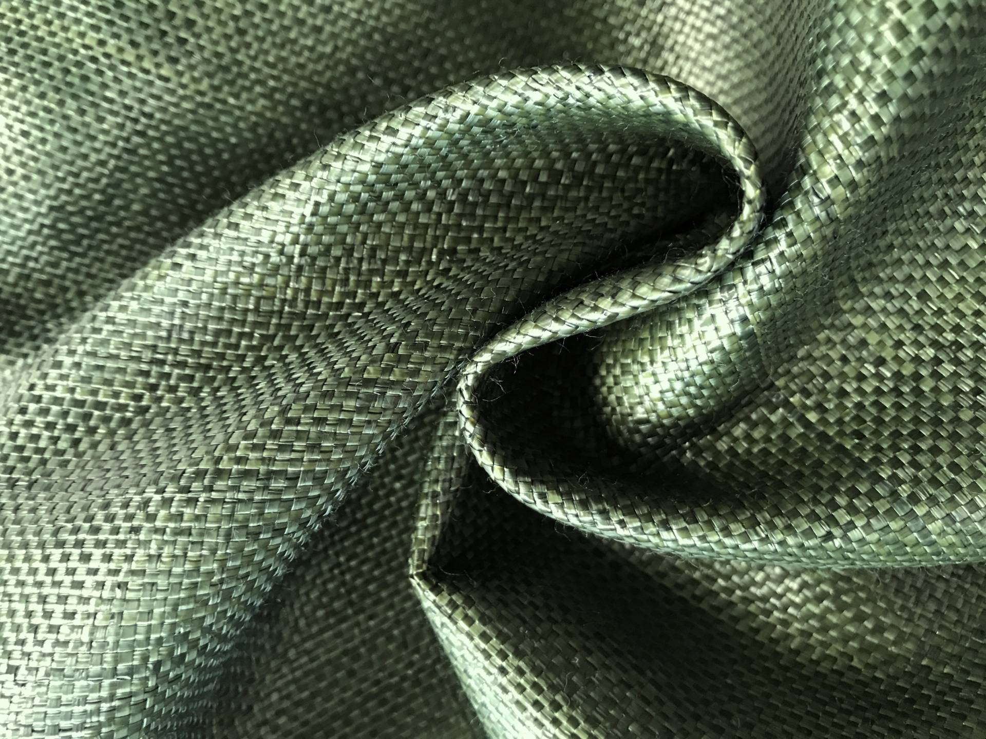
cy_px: 370
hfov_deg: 63.4
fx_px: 798
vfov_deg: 49.7
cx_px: 493
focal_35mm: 28
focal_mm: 3.99
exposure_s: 1/15
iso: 50
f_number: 1.8
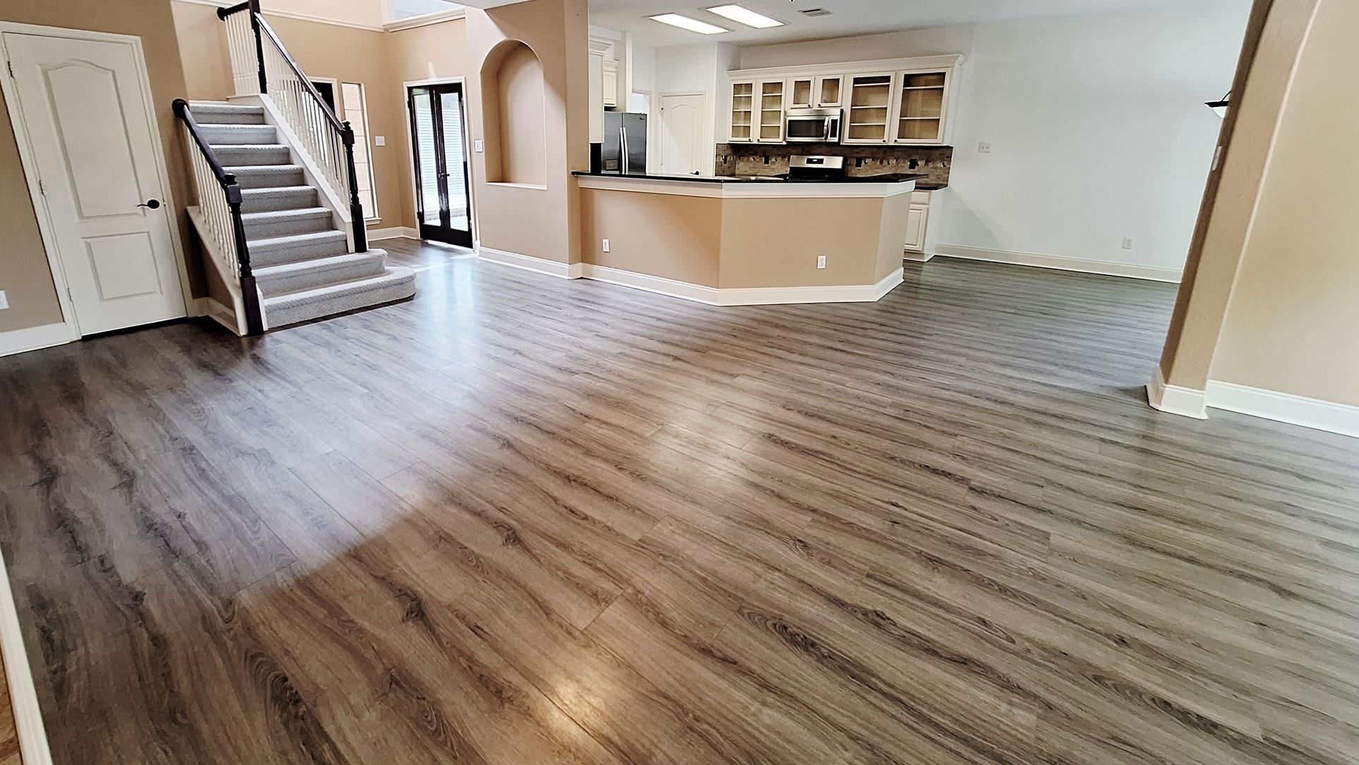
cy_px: 282
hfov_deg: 102.9
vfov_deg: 69.3
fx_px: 541
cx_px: 654
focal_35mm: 15
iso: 160
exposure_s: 1/40
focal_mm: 1.74
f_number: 2.2
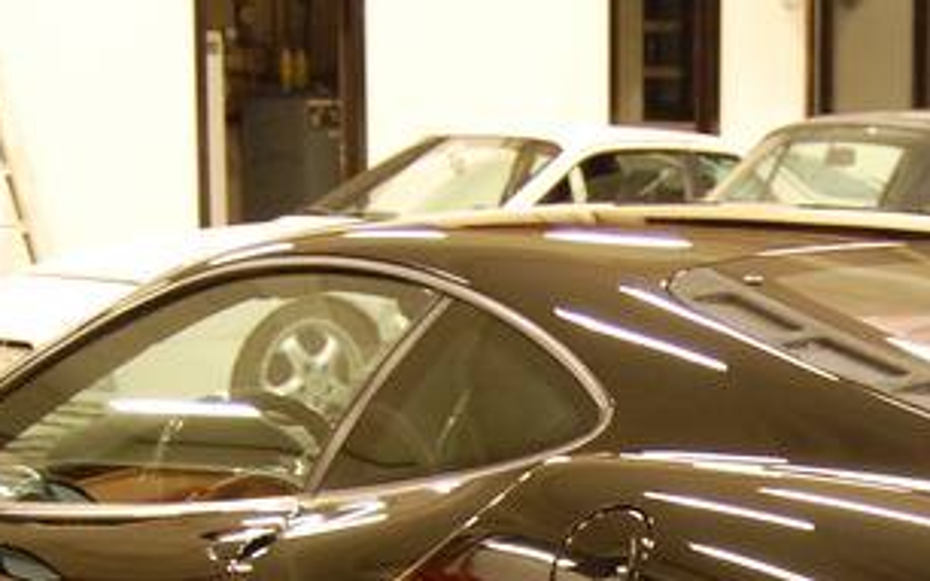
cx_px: 960
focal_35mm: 133
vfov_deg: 9.6
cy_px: 841
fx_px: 3370
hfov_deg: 15.4
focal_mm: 26
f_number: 4.2
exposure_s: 1/13
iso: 800
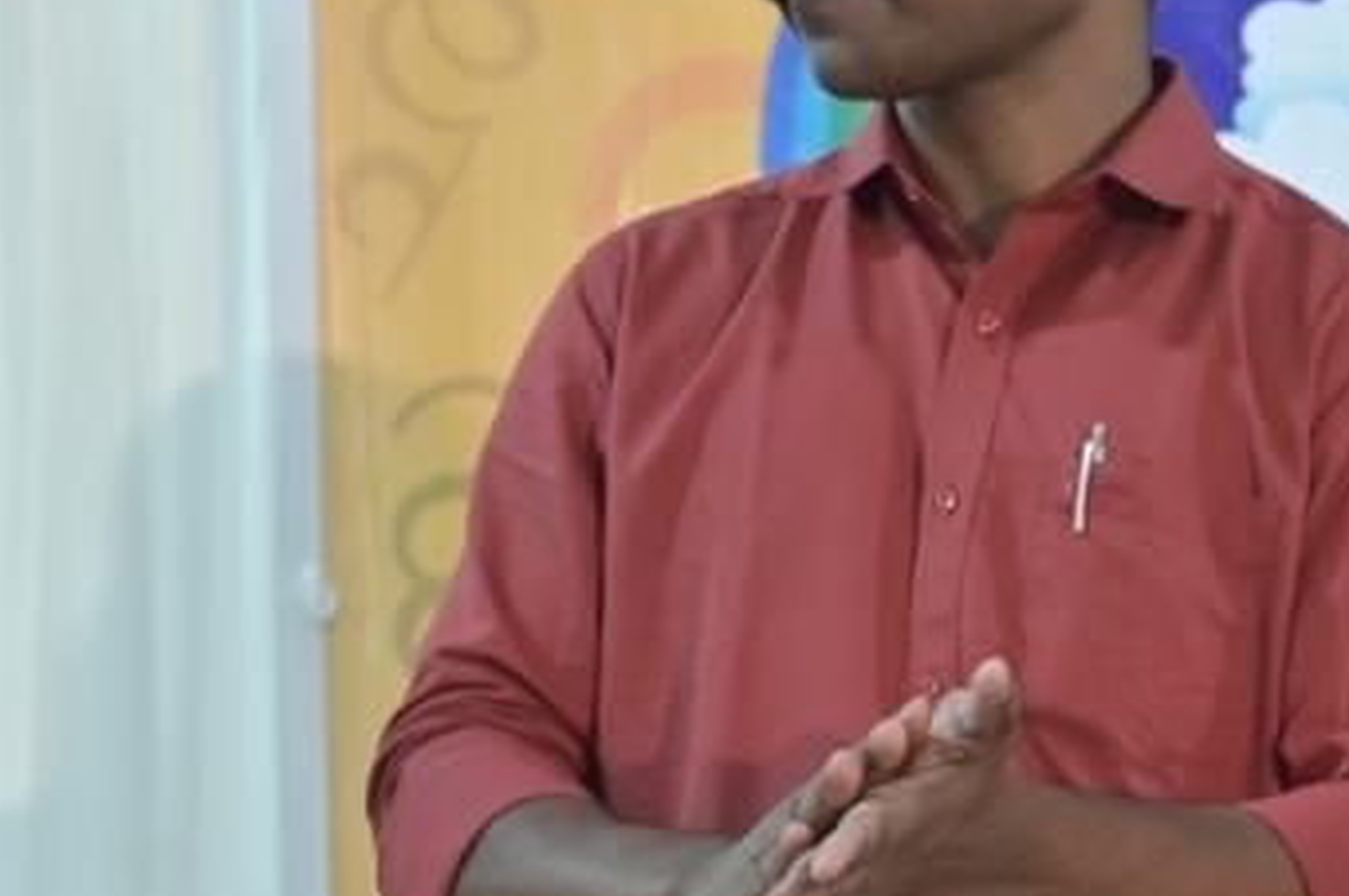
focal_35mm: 280
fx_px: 10482
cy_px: 635
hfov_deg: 7.1
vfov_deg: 4.9
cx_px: 2820
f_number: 5.6
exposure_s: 1/125
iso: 1250
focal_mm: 50
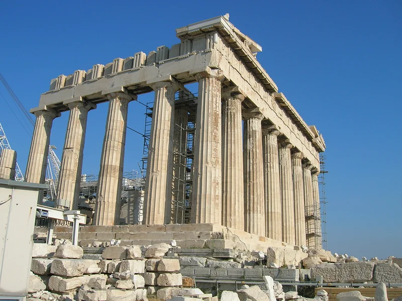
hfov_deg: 54.0
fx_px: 395
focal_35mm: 34
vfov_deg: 41.8
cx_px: 201
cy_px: 150
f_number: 4.9
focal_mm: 5.7
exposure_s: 1/676
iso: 50
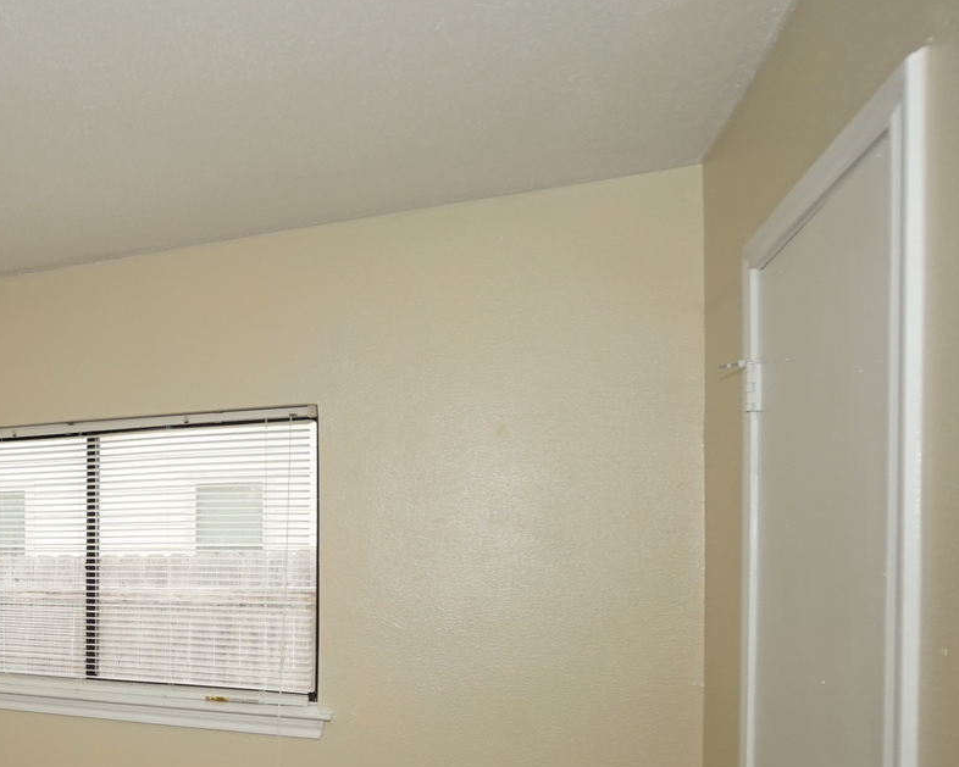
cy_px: 563
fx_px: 823
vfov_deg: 48.3
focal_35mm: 29
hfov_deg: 50.0
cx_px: 17
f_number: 4
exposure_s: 1/160
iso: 250
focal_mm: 10
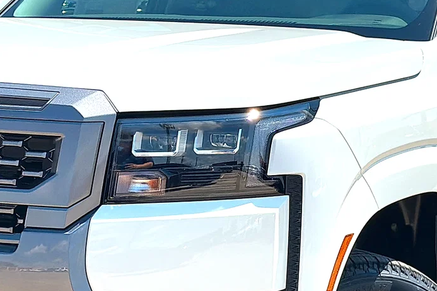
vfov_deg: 13.0
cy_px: 151
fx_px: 1274
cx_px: 218
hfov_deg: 19.5
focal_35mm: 105
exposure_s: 1/5319
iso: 64
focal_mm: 6.86
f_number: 1.78
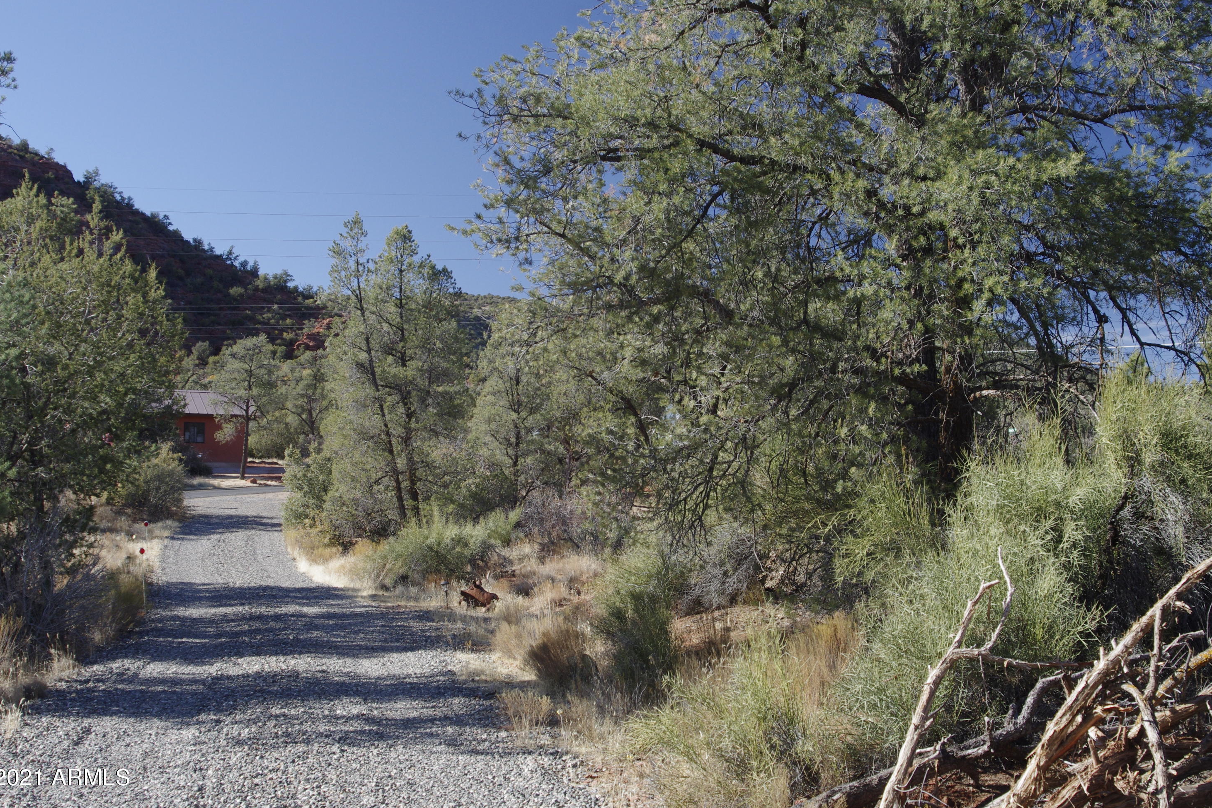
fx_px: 1448
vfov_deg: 31.2
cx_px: 613
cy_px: 401
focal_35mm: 43
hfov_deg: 45.4
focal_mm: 28
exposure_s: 1/160
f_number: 7.1
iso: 640
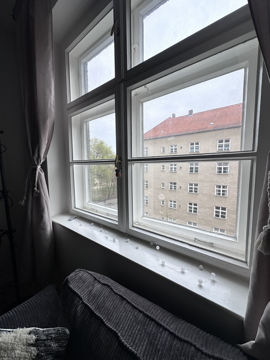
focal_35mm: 14
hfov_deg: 85.7
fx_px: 146
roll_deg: -1.1
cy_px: 180
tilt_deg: -4.9
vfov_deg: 102.1
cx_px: 135
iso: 40
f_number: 2.2
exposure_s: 1/537
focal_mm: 2.22
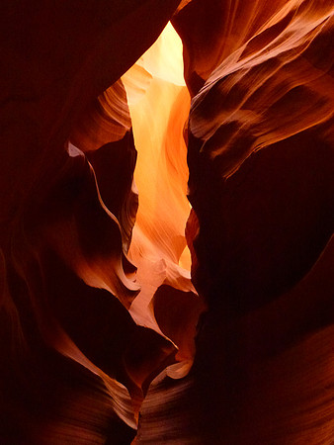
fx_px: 527
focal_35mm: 41
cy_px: 222
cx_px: 167
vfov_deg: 45.8
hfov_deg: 35.2
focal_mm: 7.4
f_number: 3.9
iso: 800
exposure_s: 1/8
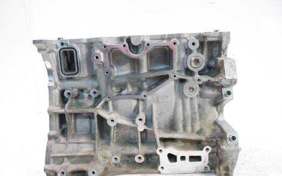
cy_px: 97
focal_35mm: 28
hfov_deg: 66.5
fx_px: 215
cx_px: 139
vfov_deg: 44.5
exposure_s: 1/60
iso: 1600
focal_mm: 13
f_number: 3.5
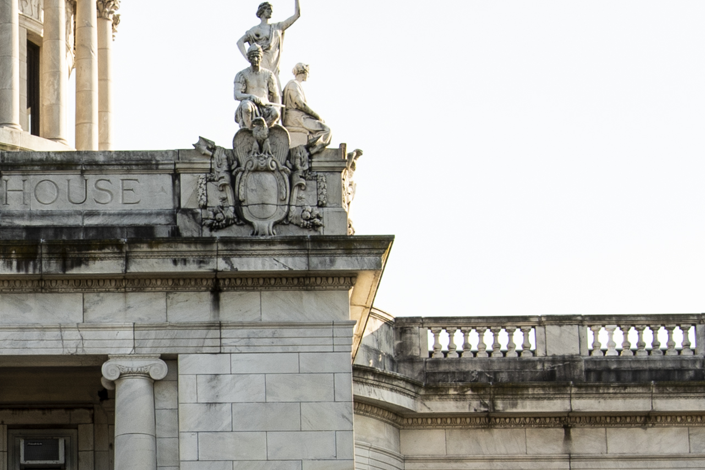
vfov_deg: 8.4
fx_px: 3211
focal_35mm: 164
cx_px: -120
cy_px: 373
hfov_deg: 12.3
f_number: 8
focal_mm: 36
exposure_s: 1/200
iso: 200
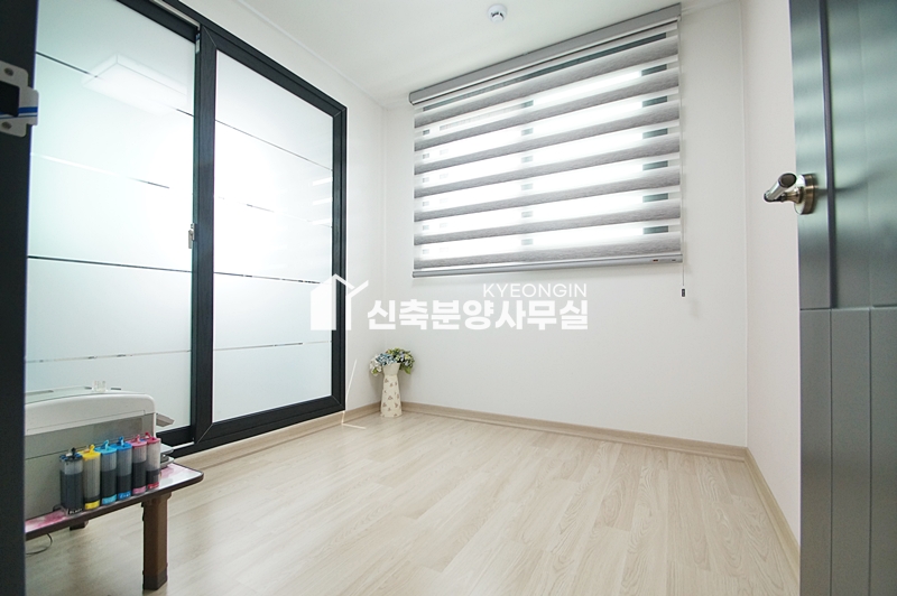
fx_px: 373
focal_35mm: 15
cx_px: 448
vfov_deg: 77.2
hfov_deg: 100.4
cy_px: 298
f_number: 4
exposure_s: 1/160
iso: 800
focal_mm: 10
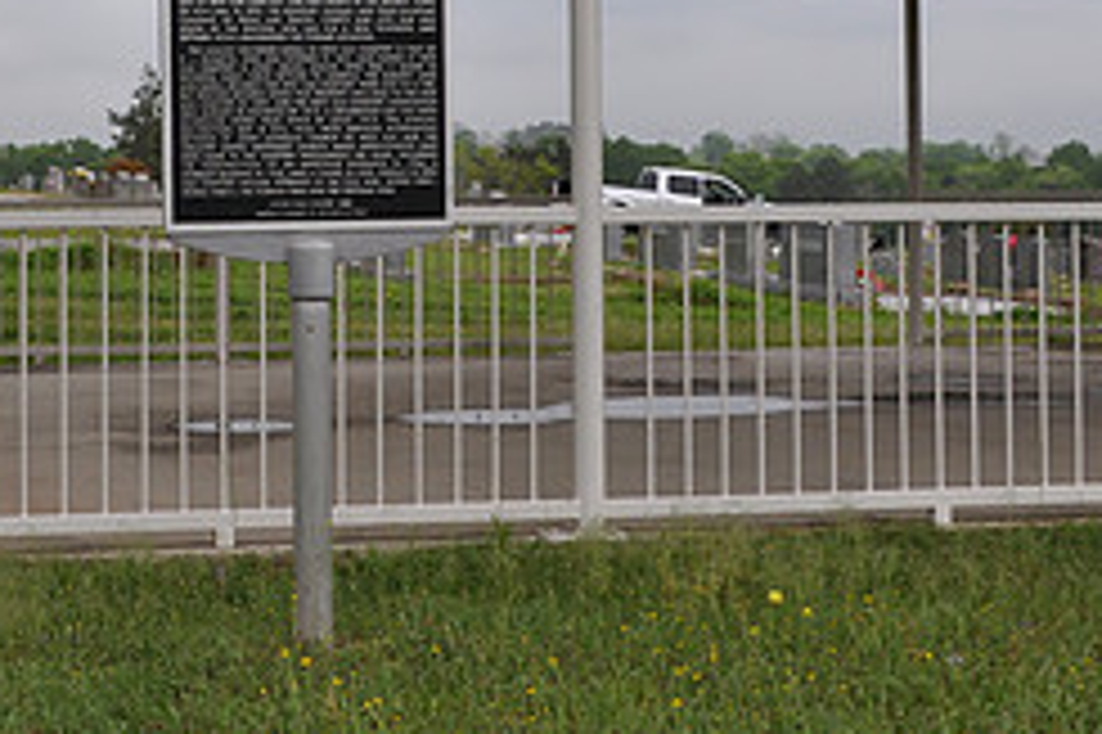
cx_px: 270
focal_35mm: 78
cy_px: 83
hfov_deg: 25.7
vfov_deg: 17.2
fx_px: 2386
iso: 200
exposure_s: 1/250
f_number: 8
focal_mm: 22
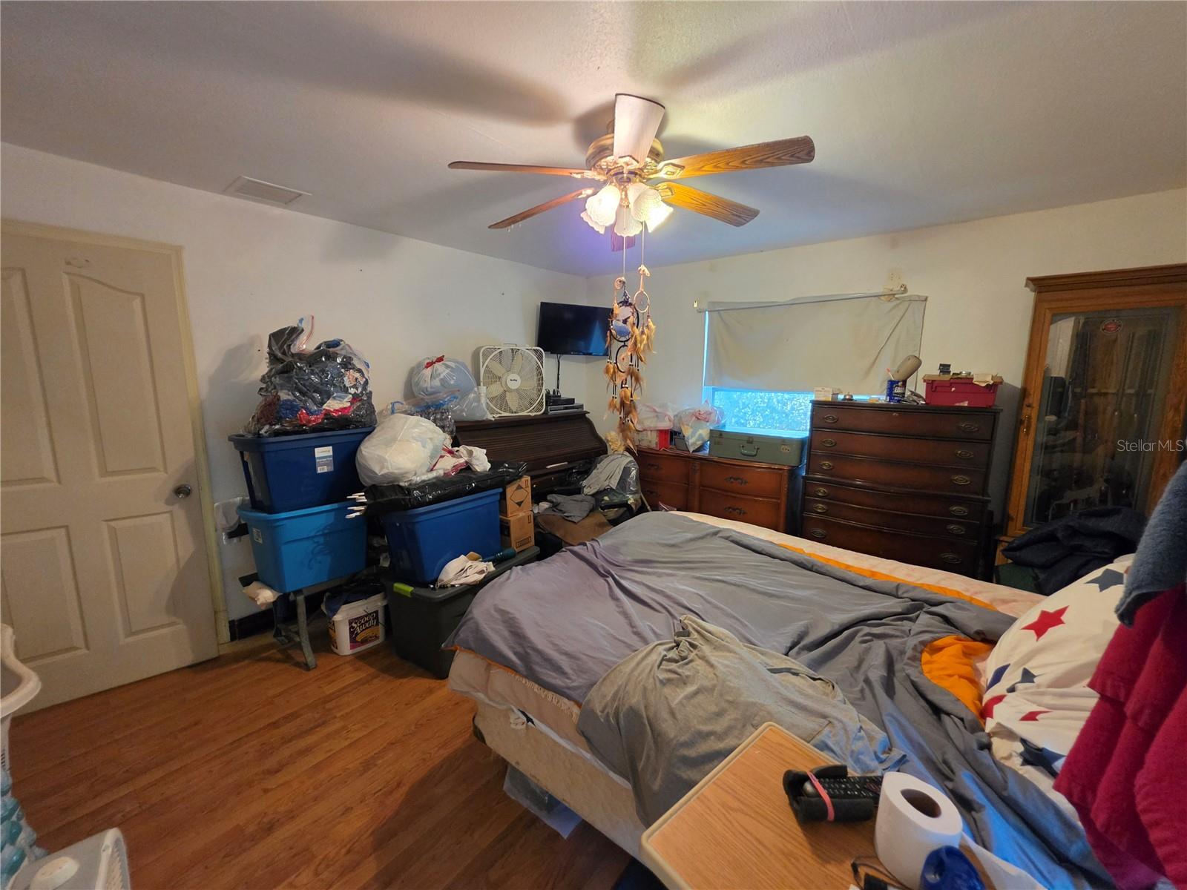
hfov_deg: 106.2
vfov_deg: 89.9
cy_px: 445
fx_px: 446
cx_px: 594
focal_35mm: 13
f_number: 1.9
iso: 500
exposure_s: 1/60
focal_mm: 2.2
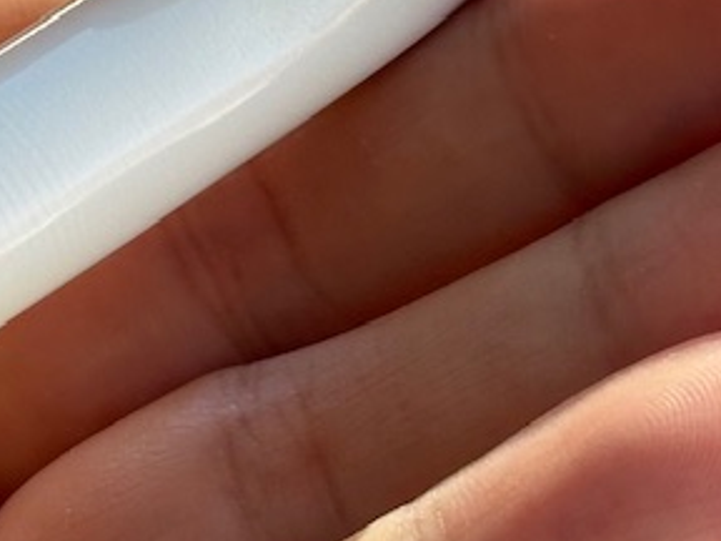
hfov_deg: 8.9
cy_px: 8
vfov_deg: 7.0
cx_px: -536
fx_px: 4436
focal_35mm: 213
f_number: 1.78
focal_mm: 6.86
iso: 64
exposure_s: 1/724
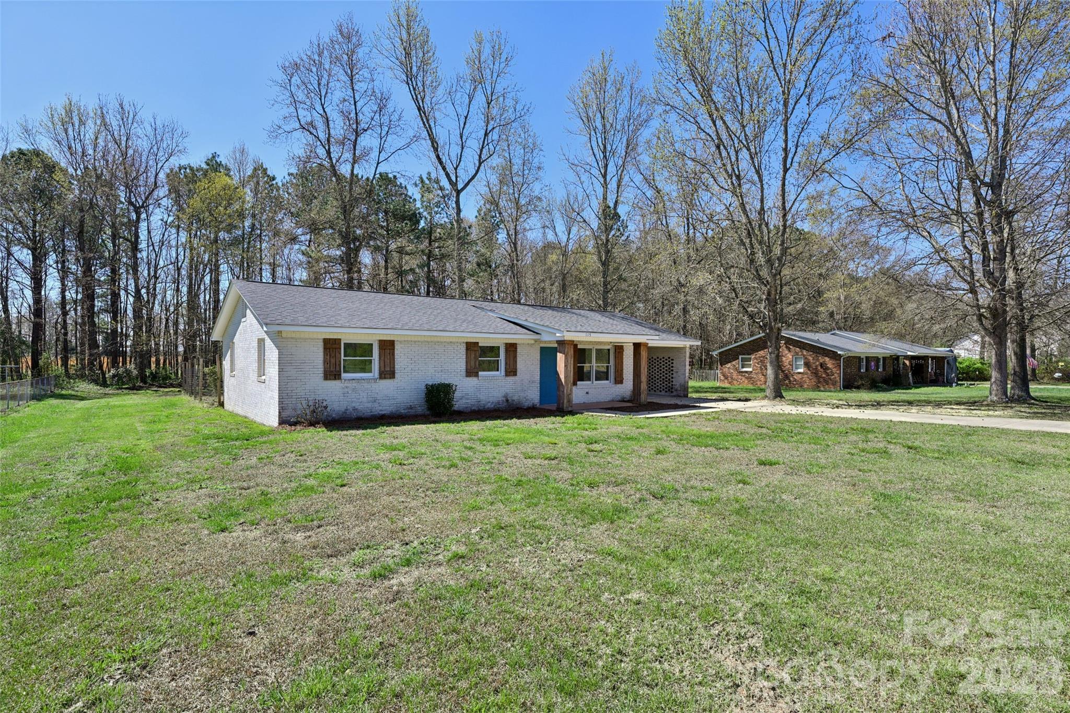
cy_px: 356
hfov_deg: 91.6
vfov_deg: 68.9
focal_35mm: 18
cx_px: 535
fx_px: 520
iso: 100
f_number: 8
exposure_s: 1/320
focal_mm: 17.5
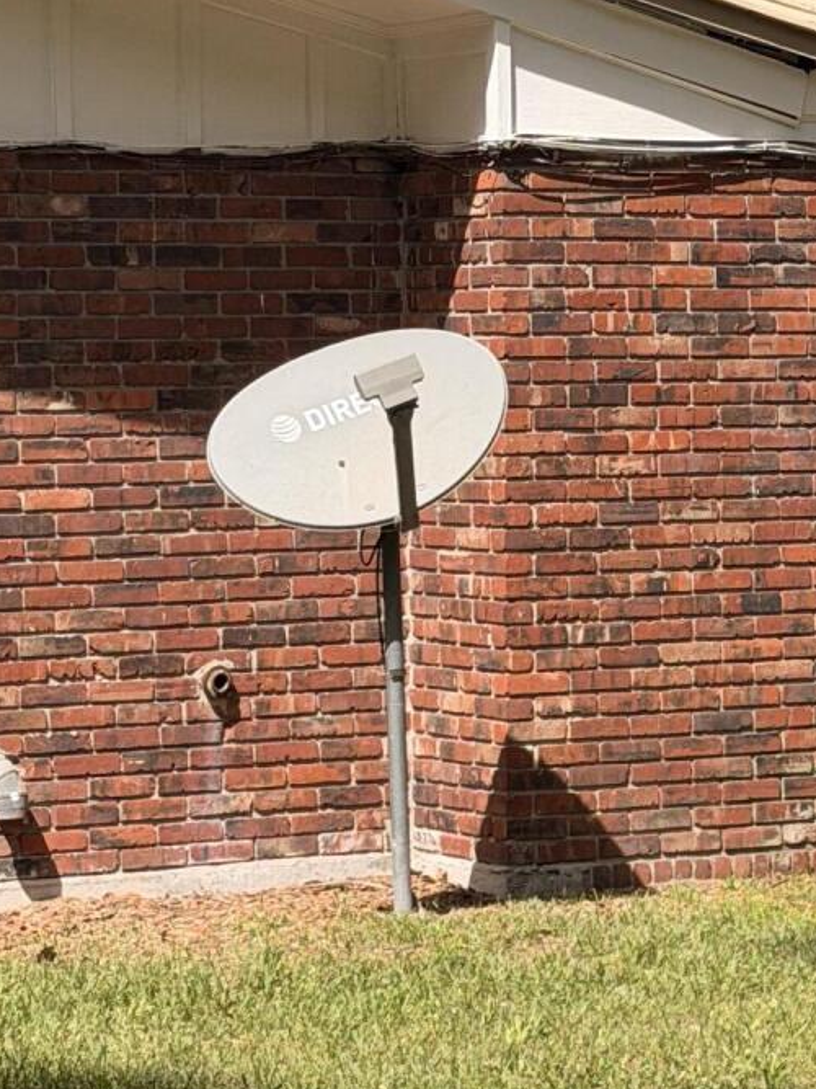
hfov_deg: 10.3
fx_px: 4527
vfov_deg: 13.7
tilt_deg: -0.8
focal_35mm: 144
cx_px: 694
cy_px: 366
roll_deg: +0.9
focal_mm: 6.76
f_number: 1.78
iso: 64
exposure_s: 1/3378
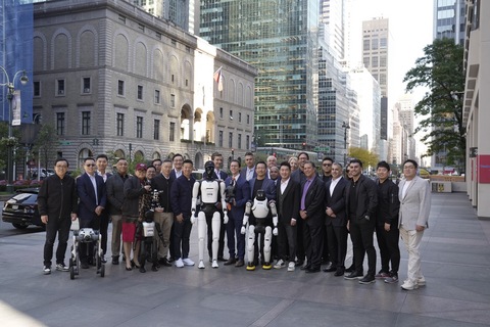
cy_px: 164
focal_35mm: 34
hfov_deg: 55.8
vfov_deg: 38.9
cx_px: 245
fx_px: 463
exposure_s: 1/400
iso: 1600
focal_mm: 34
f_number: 5.6
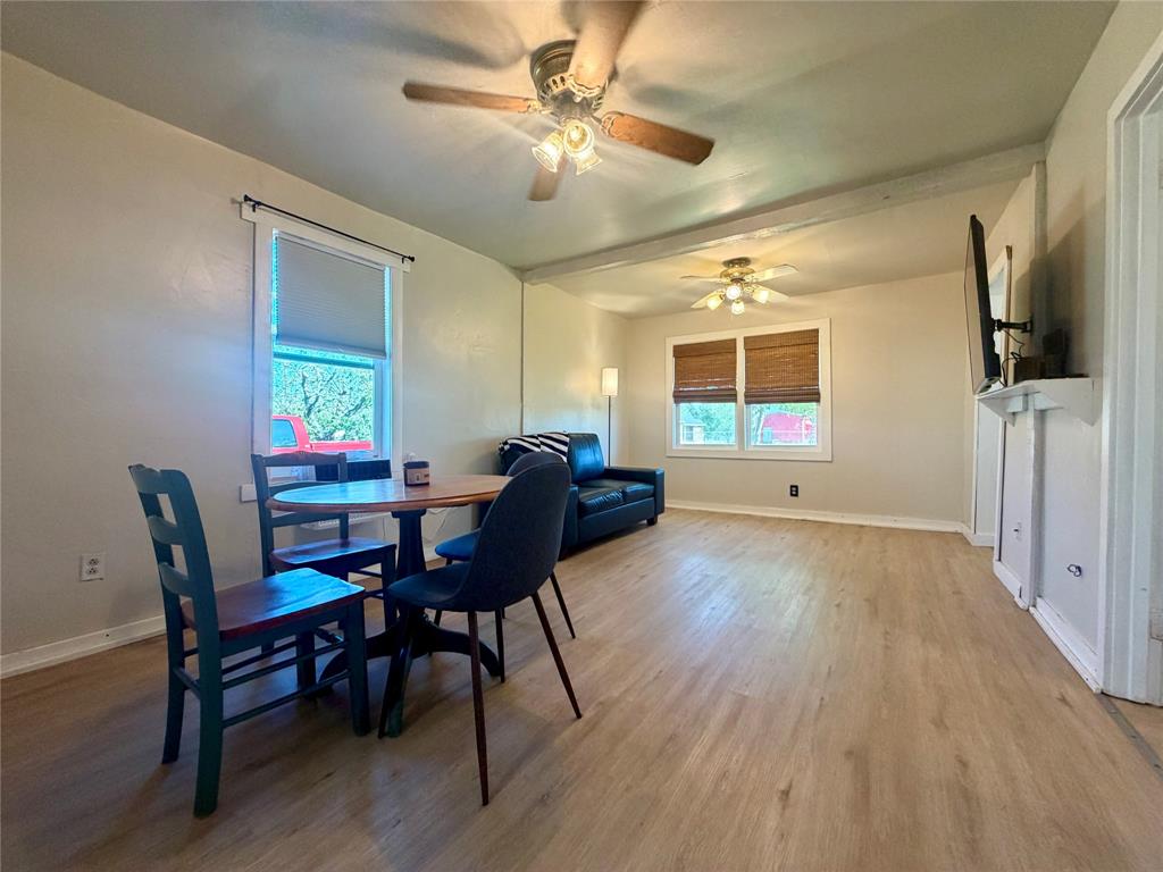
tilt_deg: -0.6
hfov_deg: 102.1
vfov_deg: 85.7
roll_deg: +0.2
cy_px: 436
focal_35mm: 14
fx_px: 470
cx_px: 582
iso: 250
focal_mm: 2.22
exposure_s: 1/120
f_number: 2.2
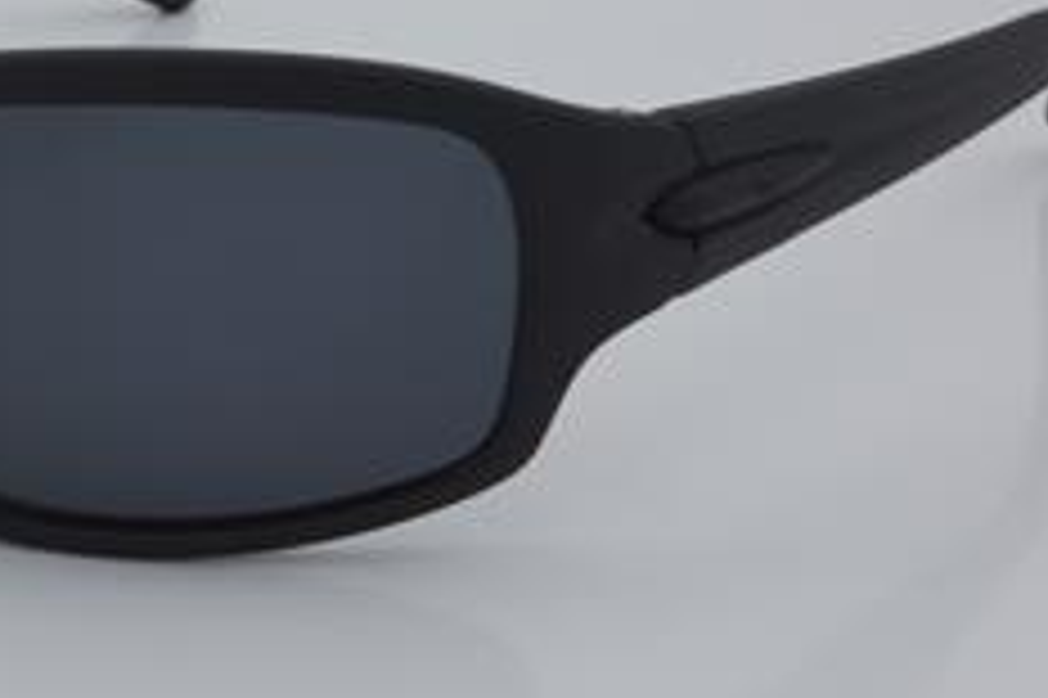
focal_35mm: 129
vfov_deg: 10.6
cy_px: 189
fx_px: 3753
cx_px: 225
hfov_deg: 15.8
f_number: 32
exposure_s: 1/4
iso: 100
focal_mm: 50
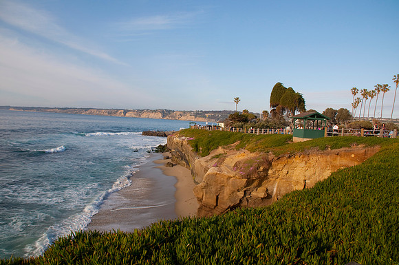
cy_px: 132
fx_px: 299
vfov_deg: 47.8
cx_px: 200
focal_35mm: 27
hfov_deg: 67.5
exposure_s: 1/1000
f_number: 5.6
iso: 200
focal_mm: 18
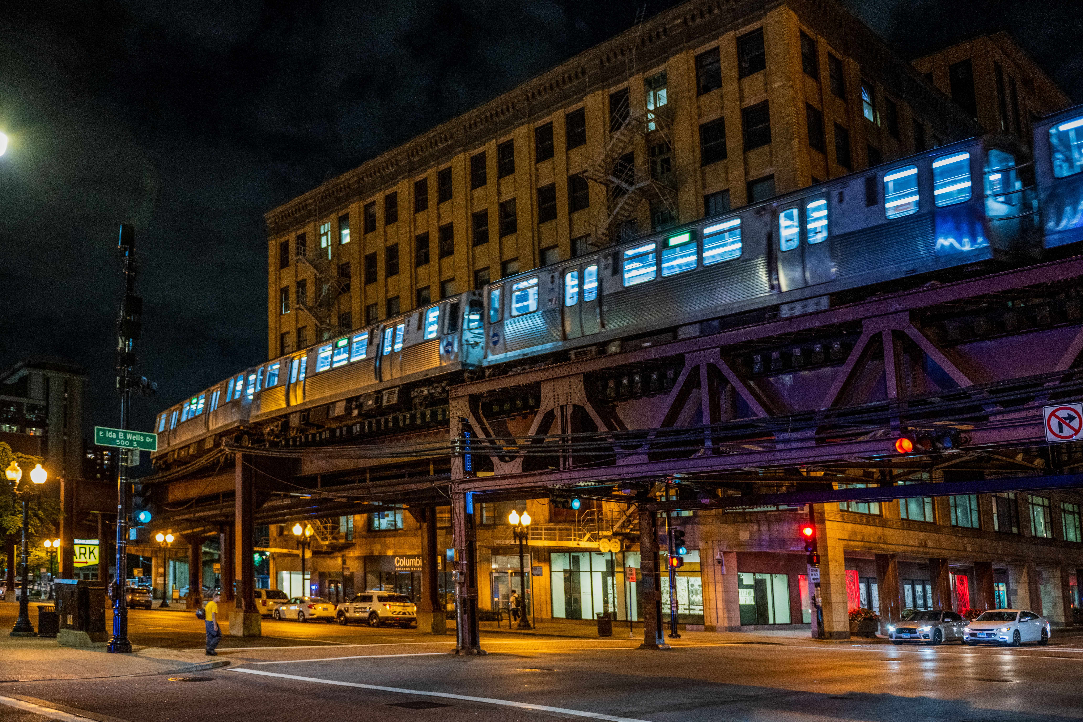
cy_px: 361
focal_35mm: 32
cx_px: 542
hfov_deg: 58.7
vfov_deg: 41.1
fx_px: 963
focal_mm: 32
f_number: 2.8
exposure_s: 1/60
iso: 1600
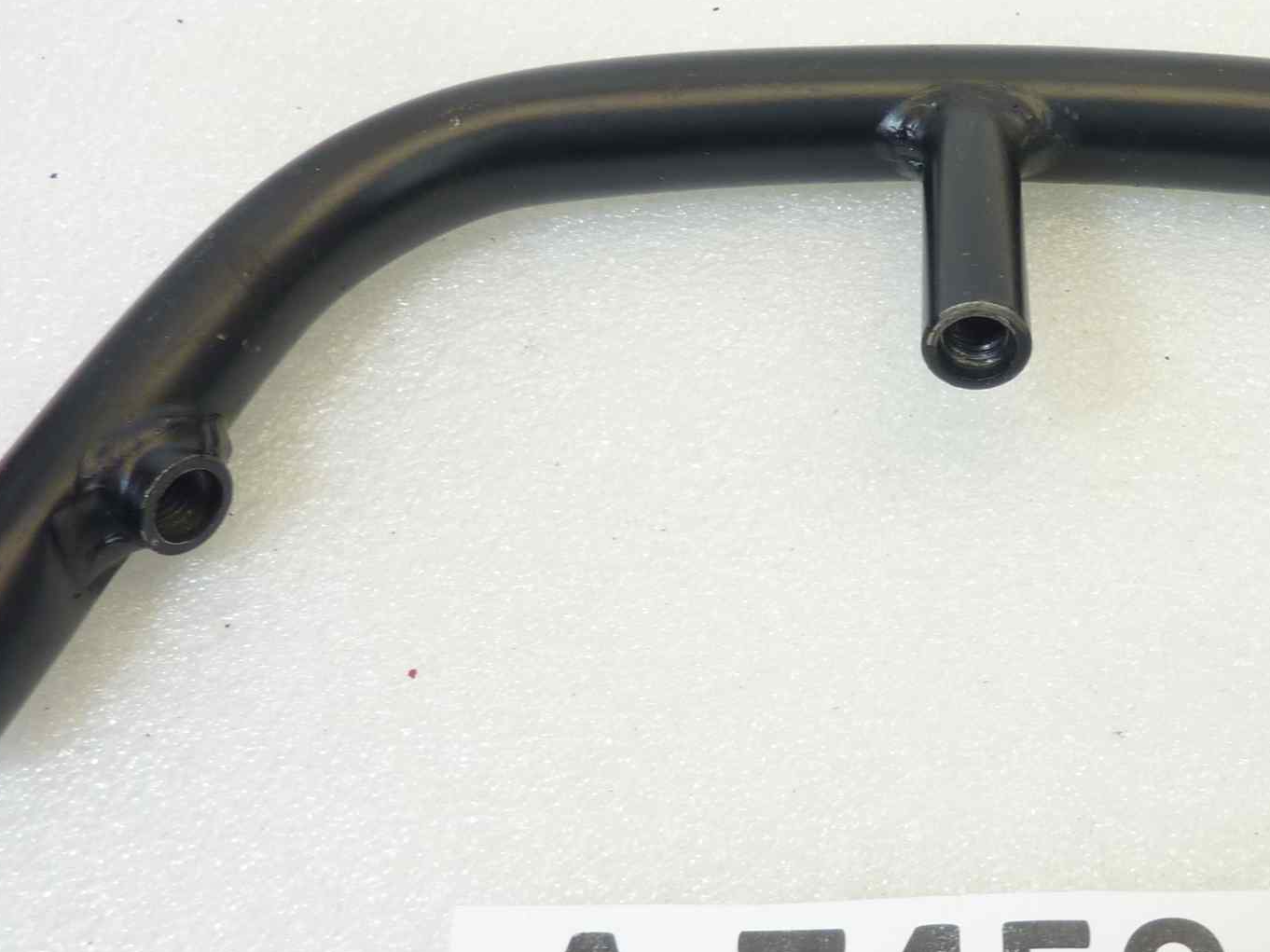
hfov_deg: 39.5
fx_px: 1724
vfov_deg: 30.9
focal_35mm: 47
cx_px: 926
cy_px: 472
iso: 80
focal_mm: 4.1
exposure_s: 1/30
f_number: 3.3
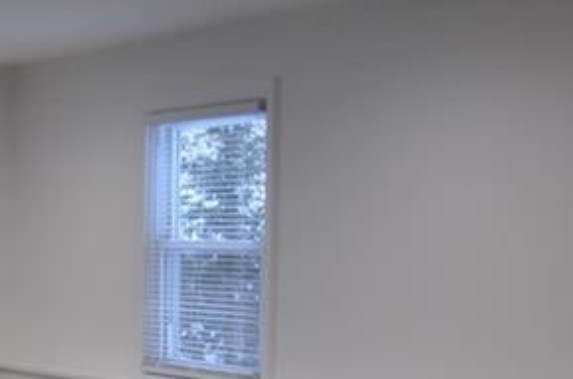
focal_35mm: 112
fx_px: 1774
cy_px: 509
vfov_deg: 11.8
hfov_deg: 17.4
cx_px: -127
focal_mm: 21
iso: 500
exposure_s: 1/60
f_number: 4
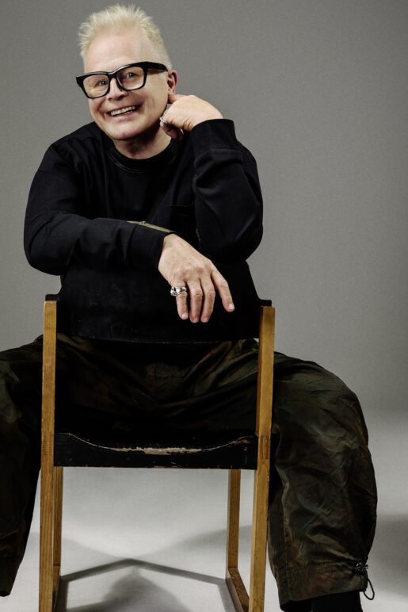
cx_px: 148
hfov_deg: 23.3
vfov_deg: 34.4
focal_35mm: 58
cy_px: 339
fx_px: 985
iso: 100
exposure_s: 1/200
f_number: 8
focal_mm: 35
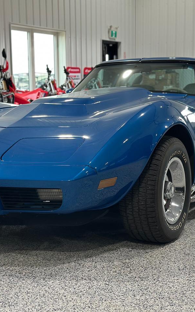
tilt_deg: -5.9
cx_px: 77
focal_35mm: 68
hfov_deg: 19.1
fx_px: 578
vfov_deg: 30.2
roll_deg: -0.4
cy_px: 156
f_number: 1.78
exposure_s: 1/172
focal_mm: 6.86
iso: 100
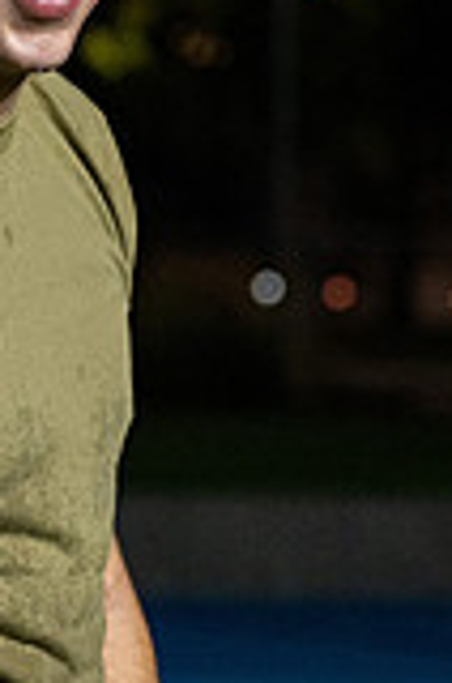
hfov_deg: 5.4
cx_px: -58
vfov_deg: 8.2
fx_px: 4747
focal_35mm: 251
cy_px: 301
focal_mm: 56
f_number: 2.8
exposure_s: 1/320
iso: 1600
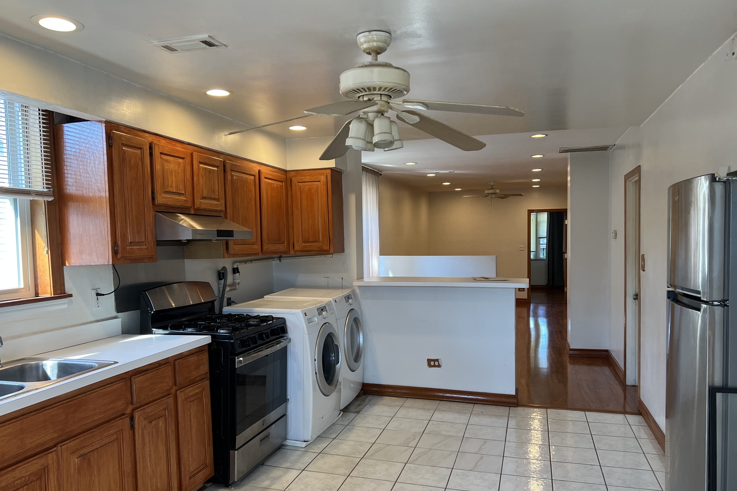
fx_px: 573
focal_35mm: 28
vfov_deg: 46.3
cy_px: 267
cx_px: 363
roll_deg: +1.4
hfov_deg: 65.5
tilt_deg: -4.0
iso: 64
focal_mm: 5.7
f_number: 1.5
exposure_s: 1/120
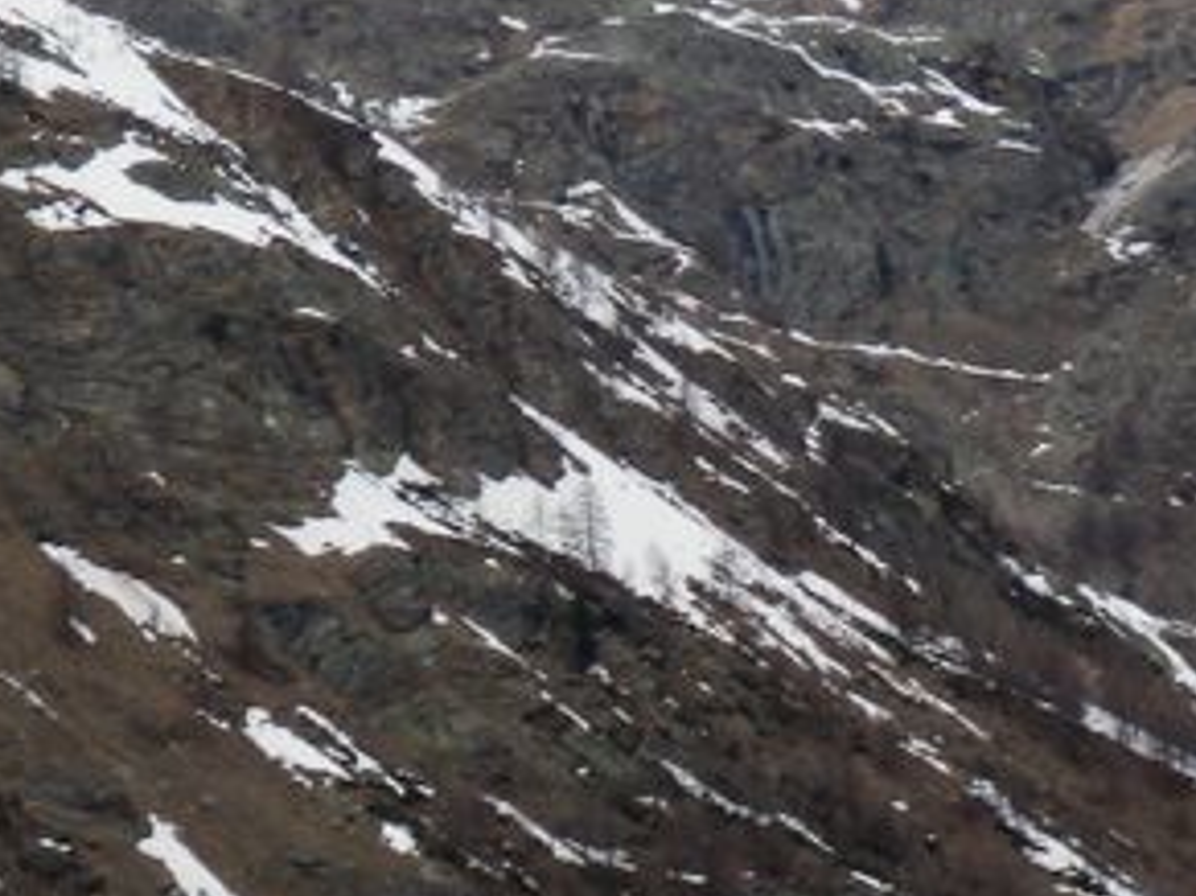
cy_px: -47
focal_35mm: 204
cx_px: 362
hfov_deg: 9.7
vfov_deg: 7.2
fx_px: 7045
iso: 80
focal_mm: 11.9
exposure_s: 1/800
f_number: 4.4
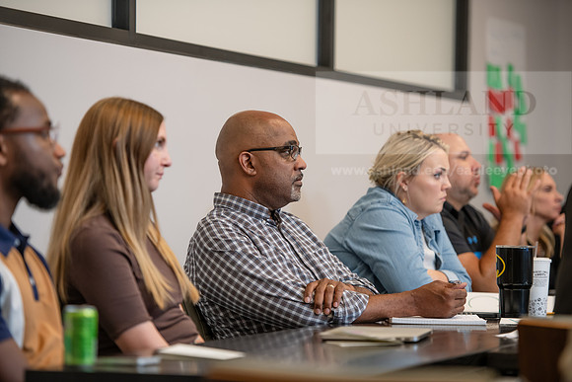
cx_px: 286
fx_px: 2304
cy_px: 191
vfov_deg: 9.5
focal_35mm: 145
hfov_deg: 14.2
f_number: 2.8
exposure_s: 1/200
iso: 800
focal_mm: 145
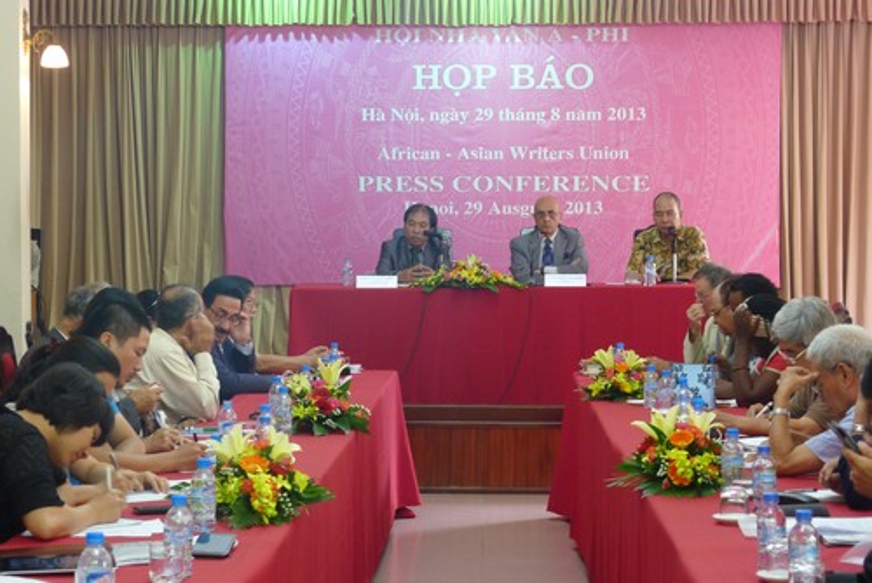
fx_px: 2181
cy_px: 292
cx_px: 436
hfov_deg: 22.6
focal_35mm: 90
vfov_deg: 15.2
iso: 400
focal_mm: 19.2
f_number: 3.3
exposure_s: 1/15
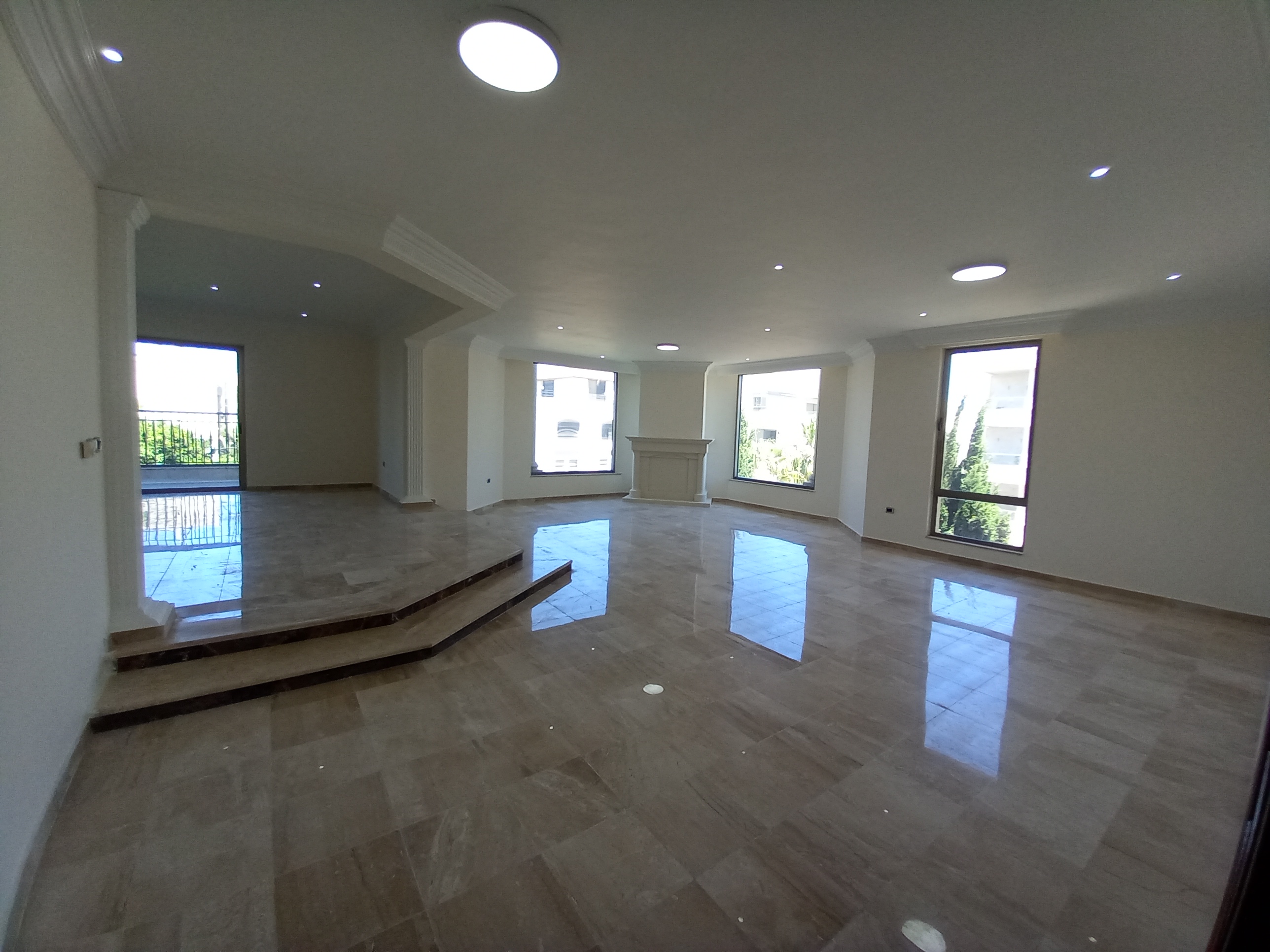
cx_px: 635
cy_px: 476
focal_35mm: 13
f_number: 2.2
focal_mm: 1.13
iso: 40
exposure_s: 1/103
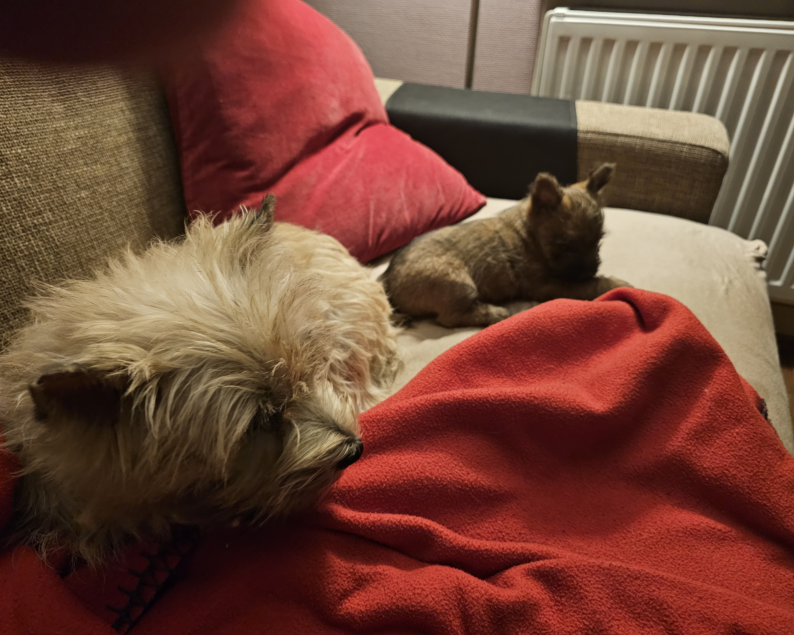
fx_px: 564
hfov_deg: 70.3
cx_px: 394
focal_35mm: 24
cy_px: 317
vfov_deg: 58.8
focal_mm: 6.3
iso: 1000
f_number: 1.7
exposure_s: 1/35
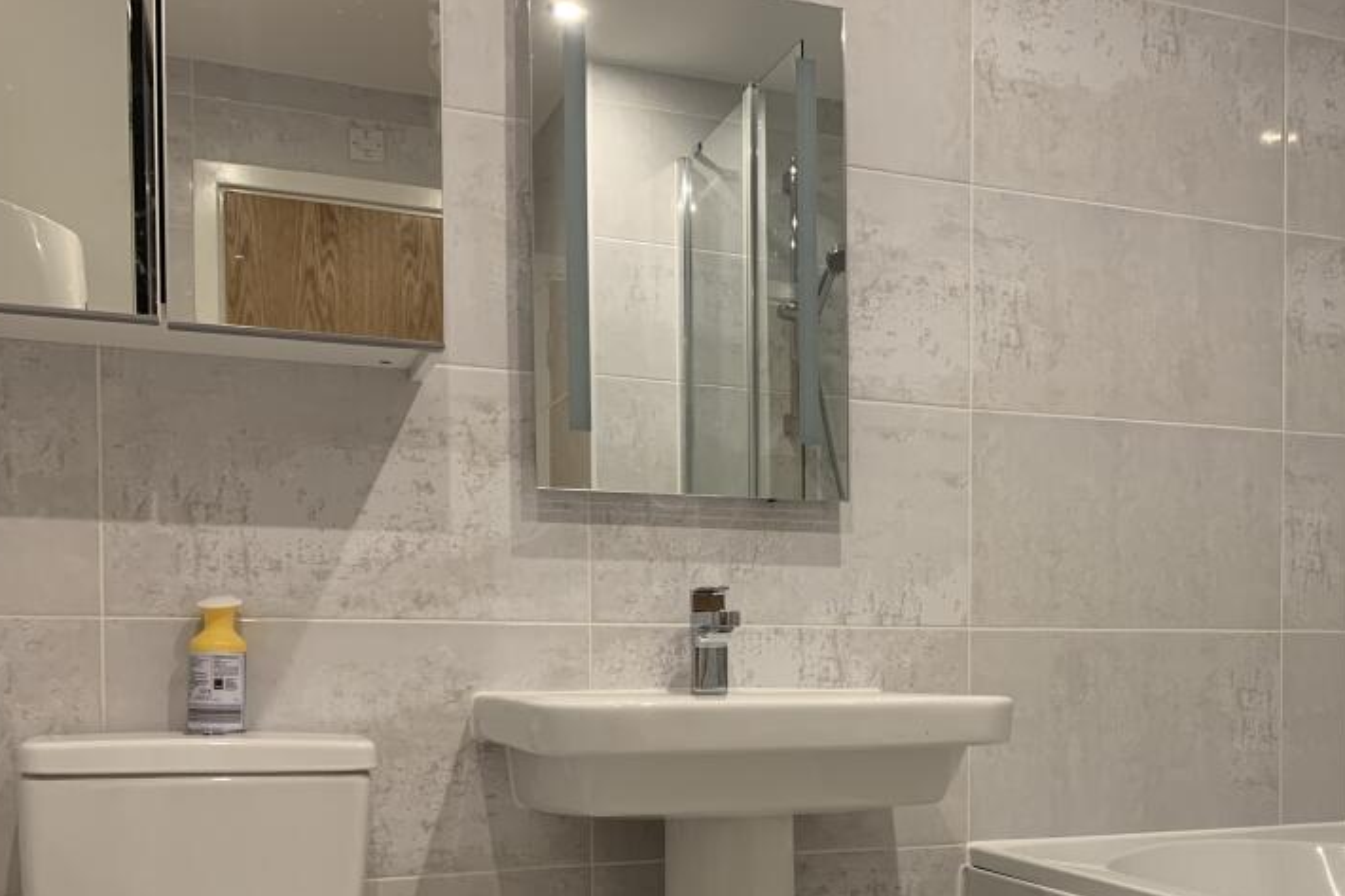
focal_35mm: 39
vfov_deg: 33.4
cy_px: 690
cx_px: 883
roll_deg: -0.1
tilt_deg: -2.7
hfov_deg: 48.8
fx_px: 1457
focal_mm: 4.25
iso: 160
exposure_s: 1/60
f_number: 1.8
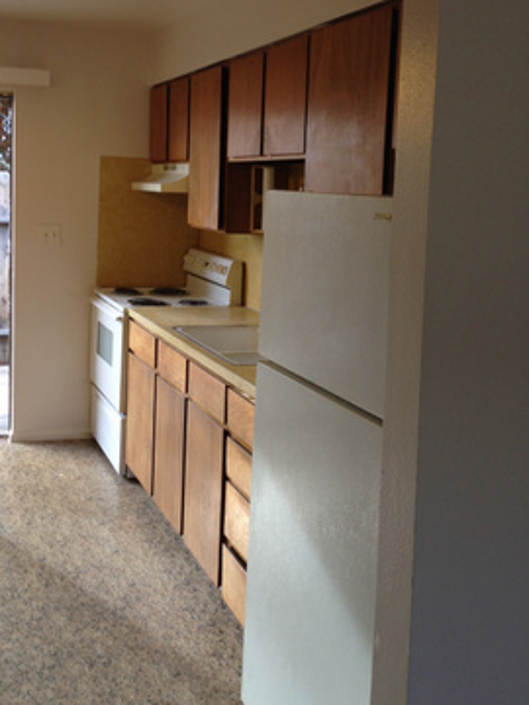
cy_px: 264
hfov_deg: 32.6
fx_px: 897
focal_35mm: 44
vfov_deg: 42.6
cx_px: 178
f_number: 2.4
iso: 50
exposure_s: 1/40
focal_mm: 4.12
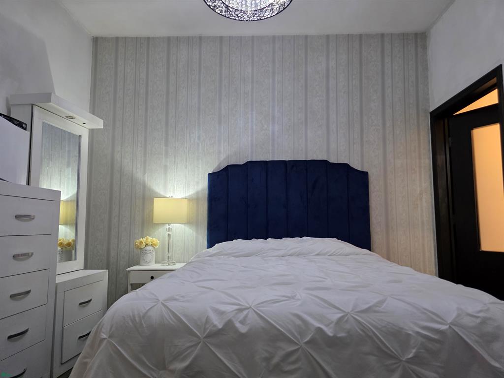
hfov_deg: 73.9
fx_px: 335
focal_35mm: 23
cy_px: 189
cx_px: 252
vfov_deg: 58.9
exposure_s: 1/120
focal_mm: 6.3
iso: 500
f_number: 1.7
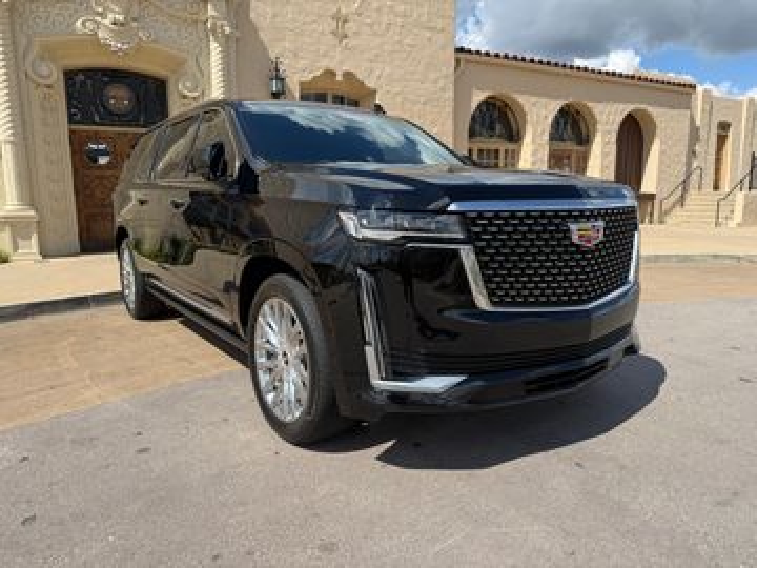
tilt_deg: -9.4
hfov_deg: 71.6
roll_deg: +0.2
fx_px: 525
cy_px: 284
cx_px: 378
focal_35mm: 24
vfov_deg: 56.8
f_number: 1.78
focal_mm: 6.76
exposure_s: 1/3759
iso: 80
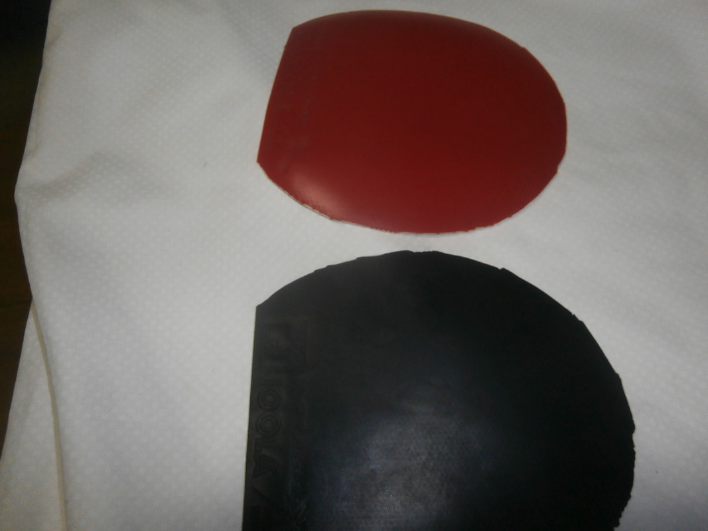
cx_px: 354
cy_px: 266
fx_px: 532
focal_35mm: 26
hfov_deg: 67.3
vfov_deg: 53.1
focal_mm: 4.7
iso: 200
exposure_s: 1/30
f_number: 2.8
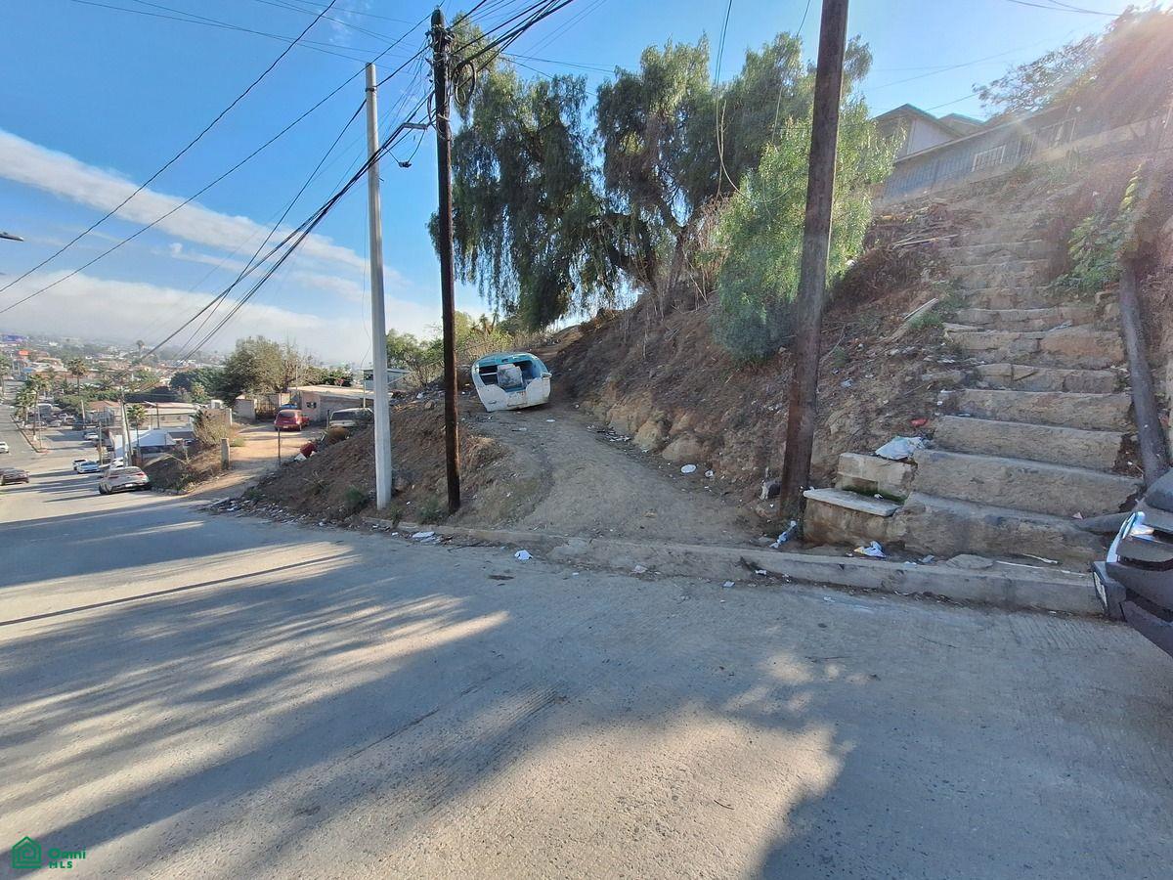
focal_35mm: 13
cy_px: 440
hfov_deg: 106.2
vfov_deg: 89.9
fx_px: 441
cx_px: 586
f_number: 2.2
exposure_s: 1/1318
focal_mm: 1.74
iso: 40
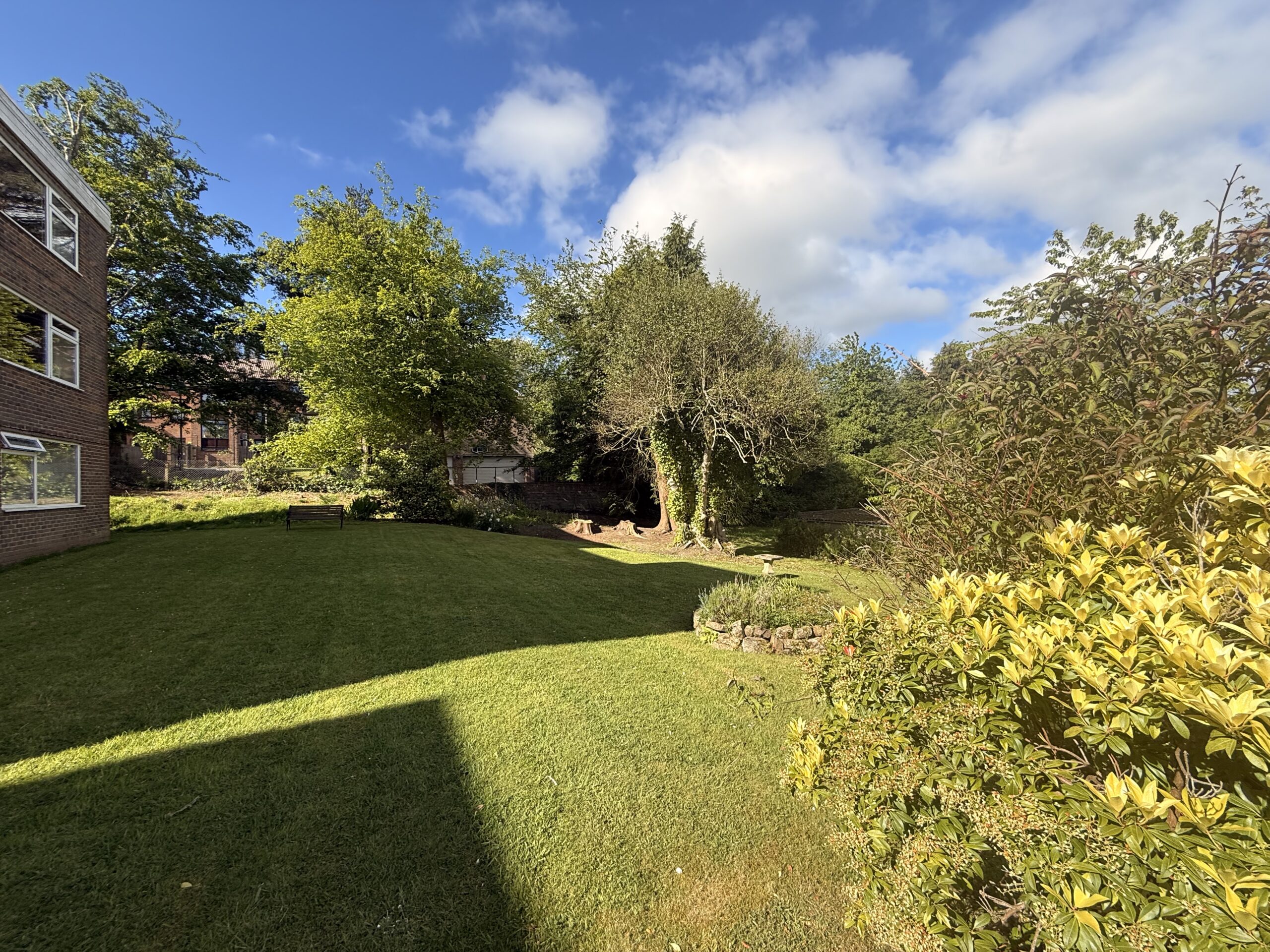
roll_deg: +1.5
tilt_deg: +1.3
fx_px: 514
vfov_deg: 85.7
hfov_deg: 102.1
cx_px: 635
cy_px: 476
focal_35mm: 14
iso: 50
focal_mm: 2.22
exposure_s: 1/779
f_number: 2.2
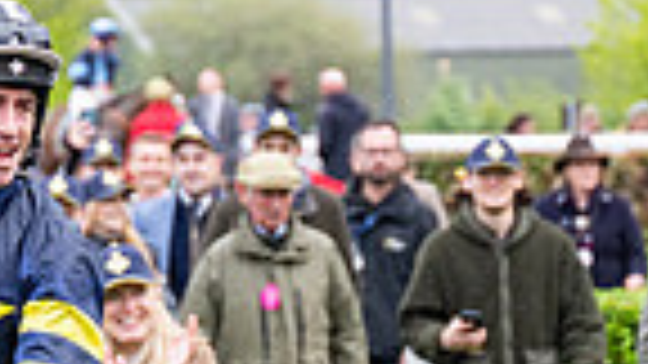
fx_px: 8248
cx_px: 112
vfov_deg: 2.5
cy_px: 602
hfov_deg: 4.5
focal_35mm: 480
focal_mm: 98
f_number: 4
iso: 1000
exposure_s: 1/800
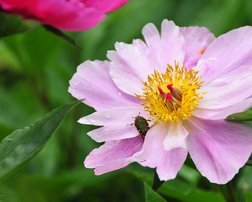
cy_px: 102
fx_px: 2685
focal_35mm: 360
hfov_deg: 5.4
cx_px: 149
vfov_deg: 4.3
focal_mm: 200
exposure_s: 1/640
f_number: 5.6
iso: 320
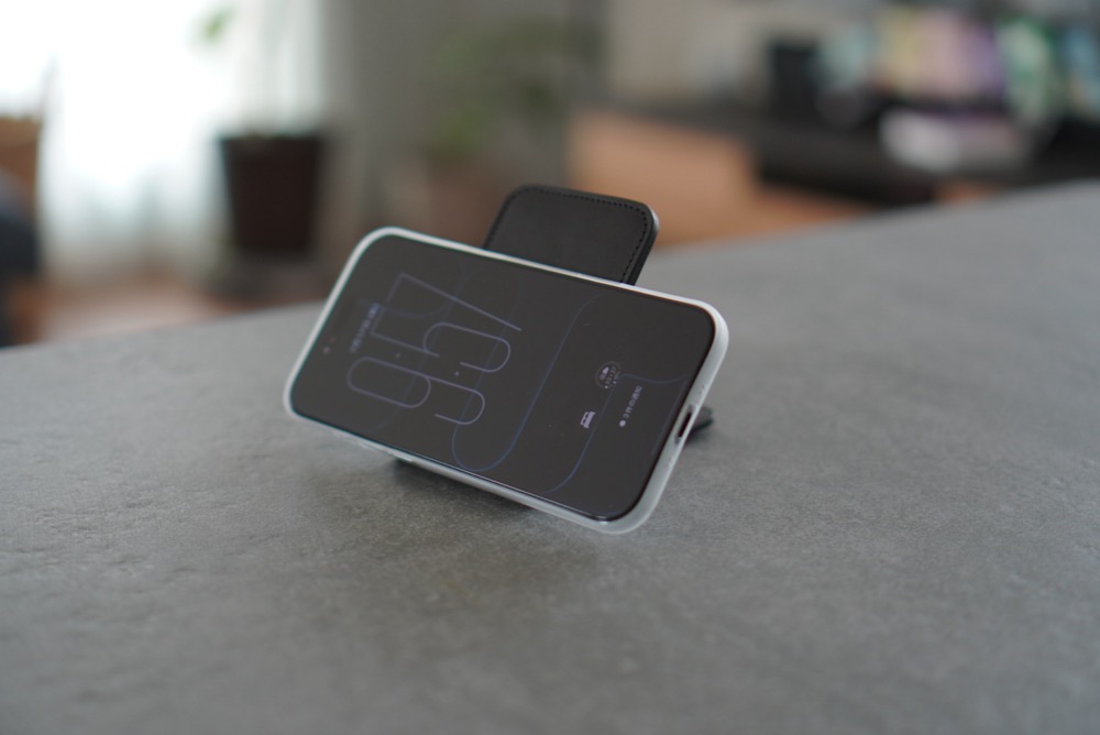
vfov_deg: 25.8
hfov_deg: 37.8
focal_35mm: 52
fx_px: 1605
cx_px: 550
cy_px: 368
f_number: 1.8
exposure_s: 1/60
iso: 125
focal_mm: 35
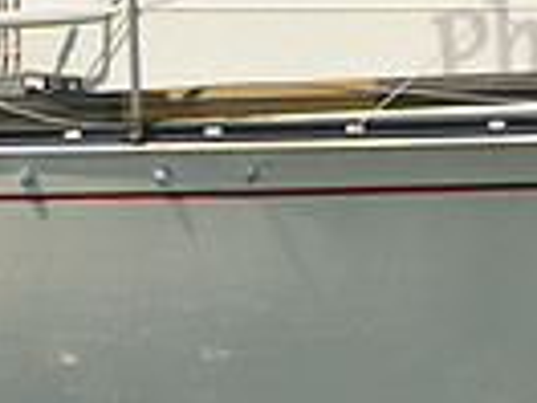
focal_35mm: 1688
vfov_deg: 0.9
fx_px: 26186
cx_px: 222
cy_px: -163
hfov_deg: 1.2
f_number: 7.1
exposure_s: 1/1000
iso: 200
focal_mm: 400
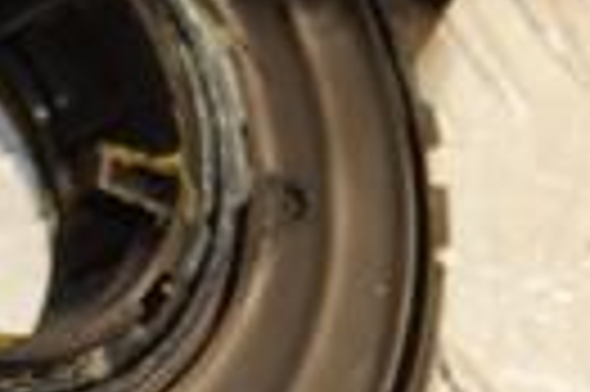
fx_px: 5860
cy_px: 153
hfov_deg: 5.7
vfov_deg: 3.8
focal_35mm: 358
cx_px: -275
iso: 800
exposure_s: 1/200
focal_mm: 52
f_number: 6.3
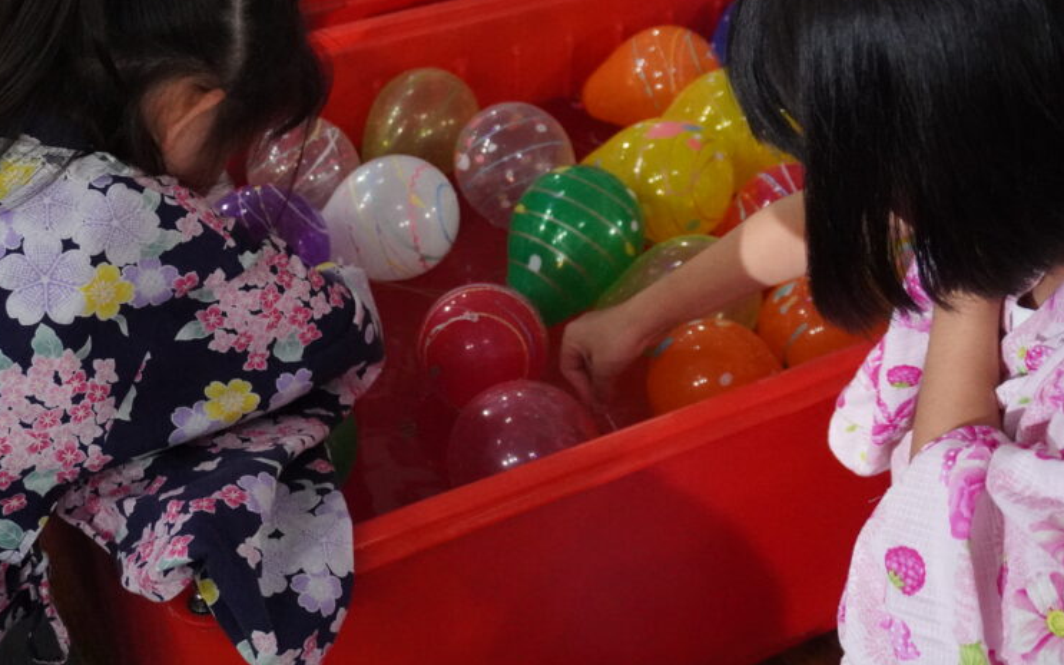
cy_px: 250
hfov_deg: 38.2
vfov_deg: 24.5
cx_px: 402
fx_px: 1528
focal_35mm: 53
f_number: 4.5
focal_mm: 25
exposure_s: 1/100
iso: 6400
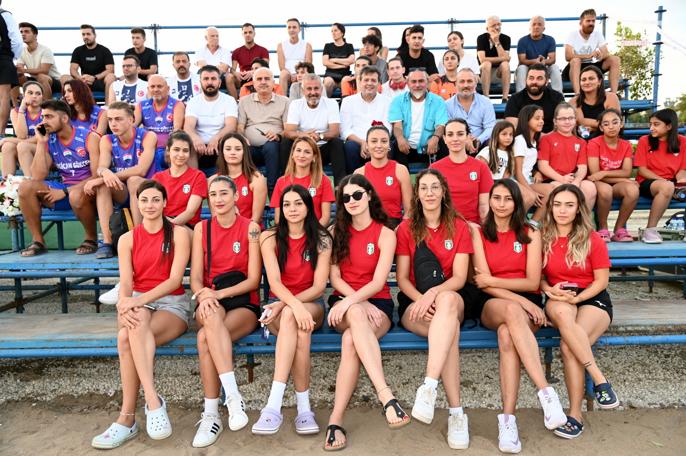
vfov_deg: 42.3
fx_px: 590
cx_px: 343
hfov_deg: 60.3
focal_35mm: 31
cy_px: 228
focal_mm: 31
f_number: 4
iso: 140
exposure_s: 1/60
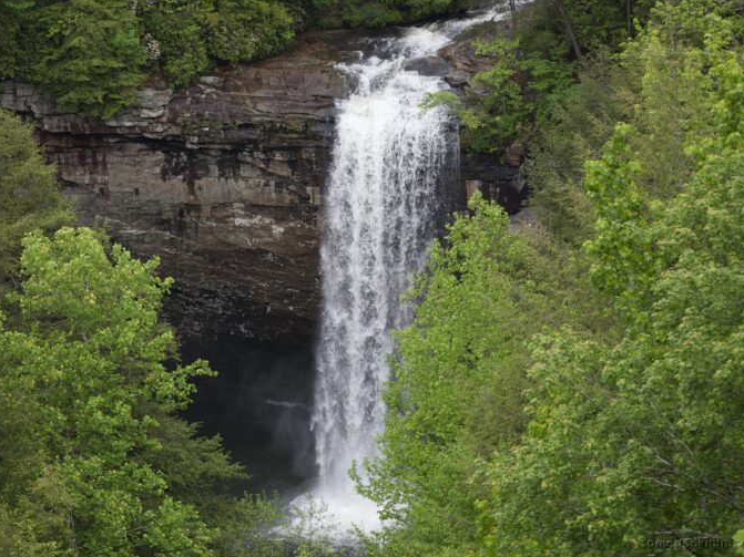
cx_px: 342
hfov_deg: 19.3
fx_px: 2192
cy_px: 278
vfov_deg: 14.5
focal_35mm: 102
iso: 200
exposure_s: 1/320
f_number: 5.6
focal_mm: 62
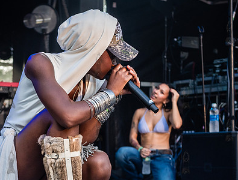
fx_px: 753
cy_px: 129
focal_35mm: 109
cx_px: 74
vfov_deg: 13.7
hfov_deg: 17.9
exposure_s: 1/800
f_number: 4
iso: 1000
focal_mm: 62
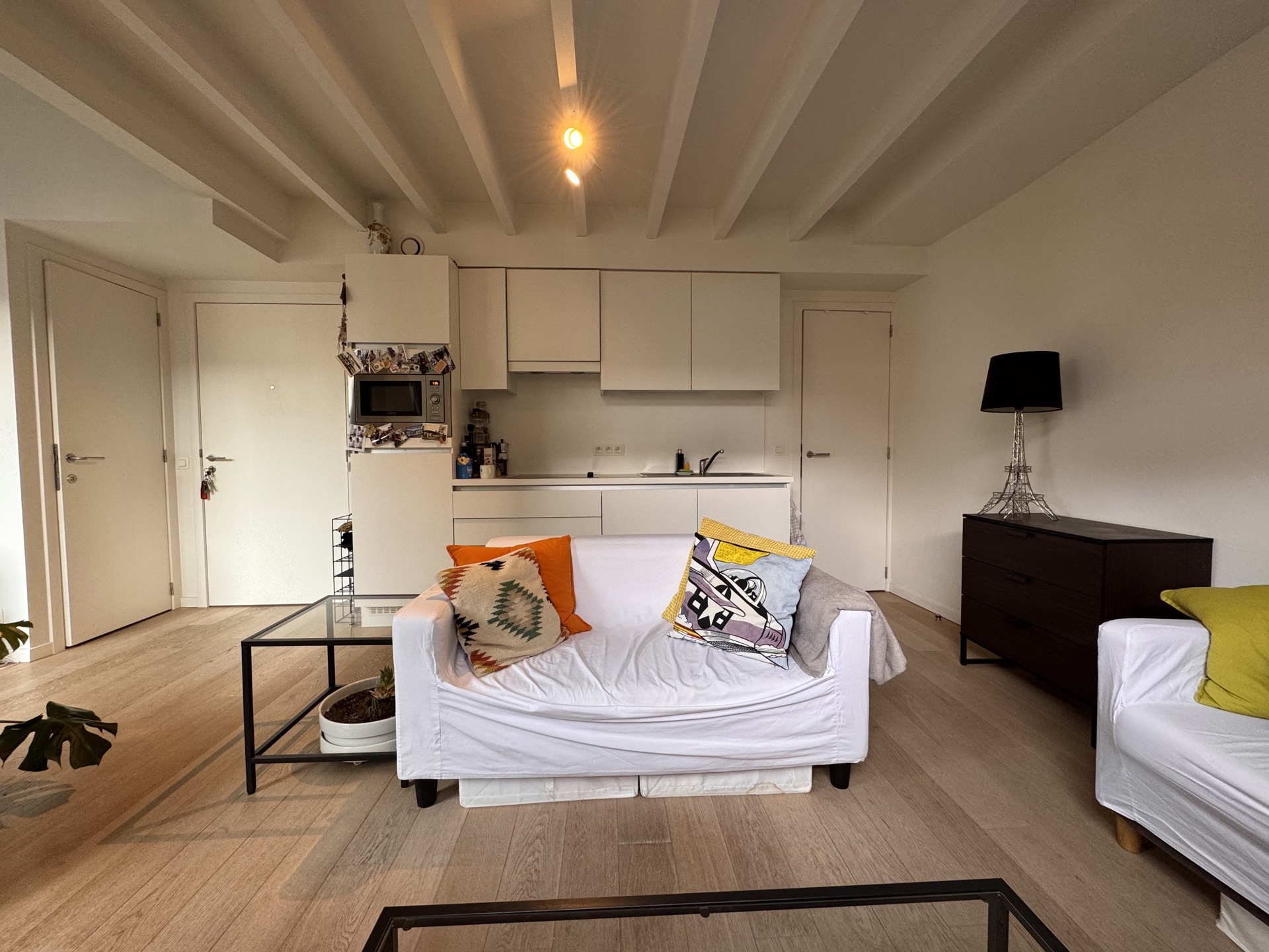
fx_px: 513
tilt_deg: -2.9
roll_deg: +0.1
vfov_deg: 85.7
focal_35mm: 14
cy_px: 476
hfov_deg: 102.1
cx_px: 634
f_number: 2.2
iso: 160
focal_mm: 2.22
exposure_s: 1/50
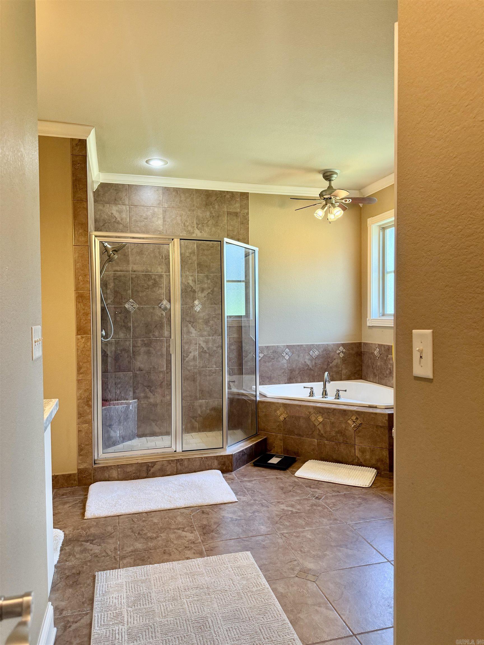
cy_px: 322
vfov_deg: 71.6
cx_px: 242
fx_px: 447
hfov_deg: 56.8
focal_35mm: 24
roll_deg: +0.8
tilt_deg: -1.2
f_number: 1.78
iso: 250
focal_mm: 6.76
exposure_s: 1/120
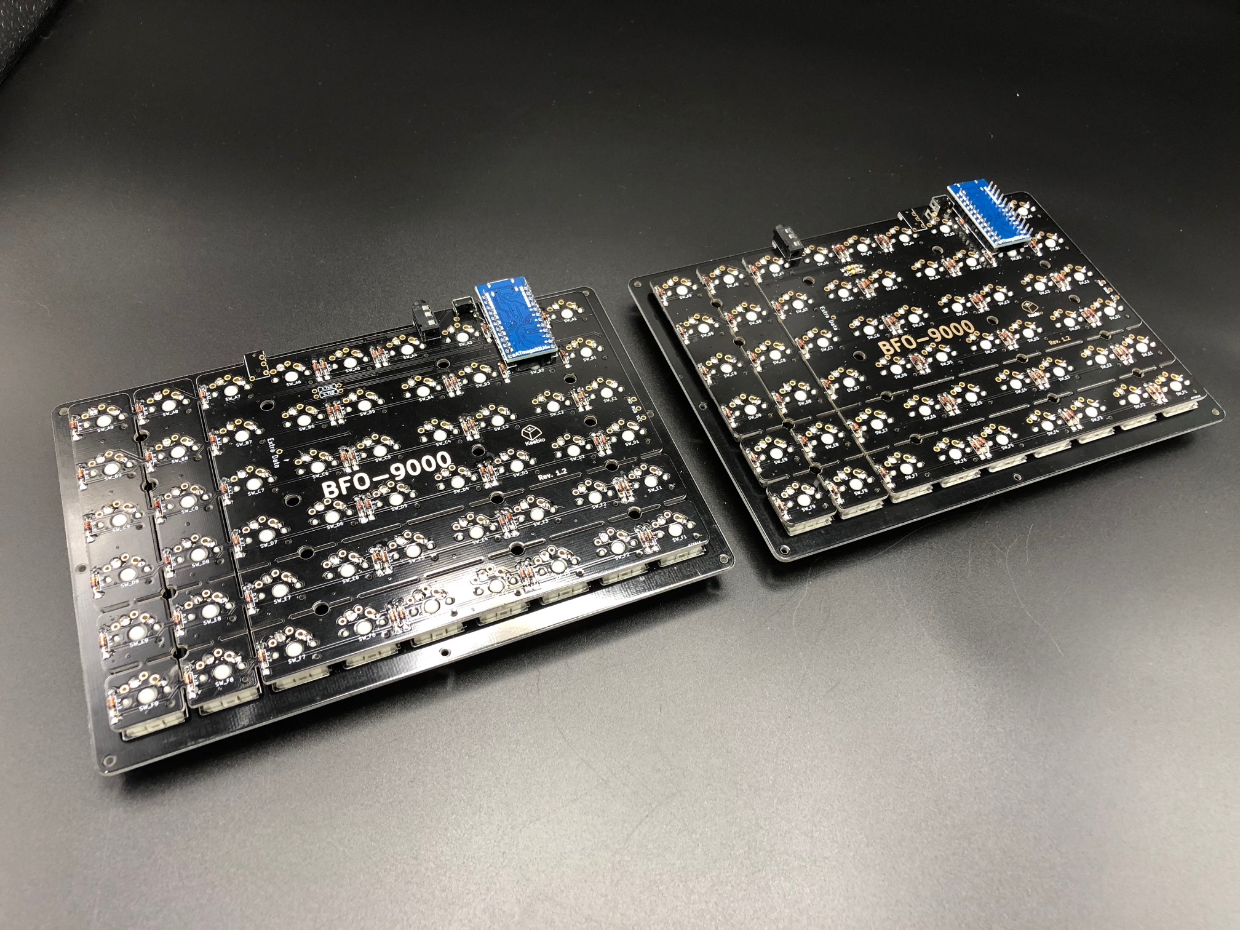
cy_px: 465
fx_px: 1003
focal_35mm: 28
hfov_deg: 63.4
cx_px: 620
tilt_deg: -53.2
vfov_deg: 49.7
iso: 40
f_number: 1.8
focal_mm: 4
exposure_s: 1/24
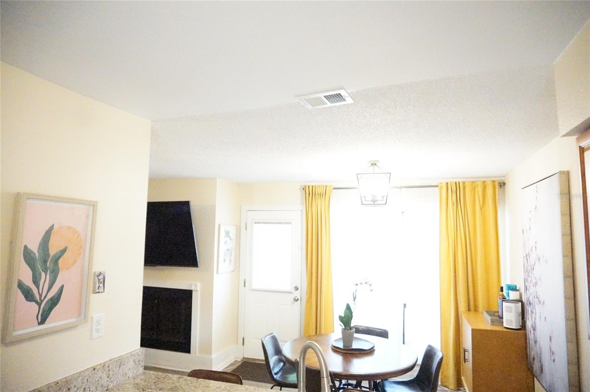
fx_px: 393
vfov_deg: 53.0
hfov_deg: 73.8
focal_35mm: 24
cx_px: 295
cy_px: 196
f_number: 3.5
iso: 25600
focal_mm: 16
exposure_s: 1/400
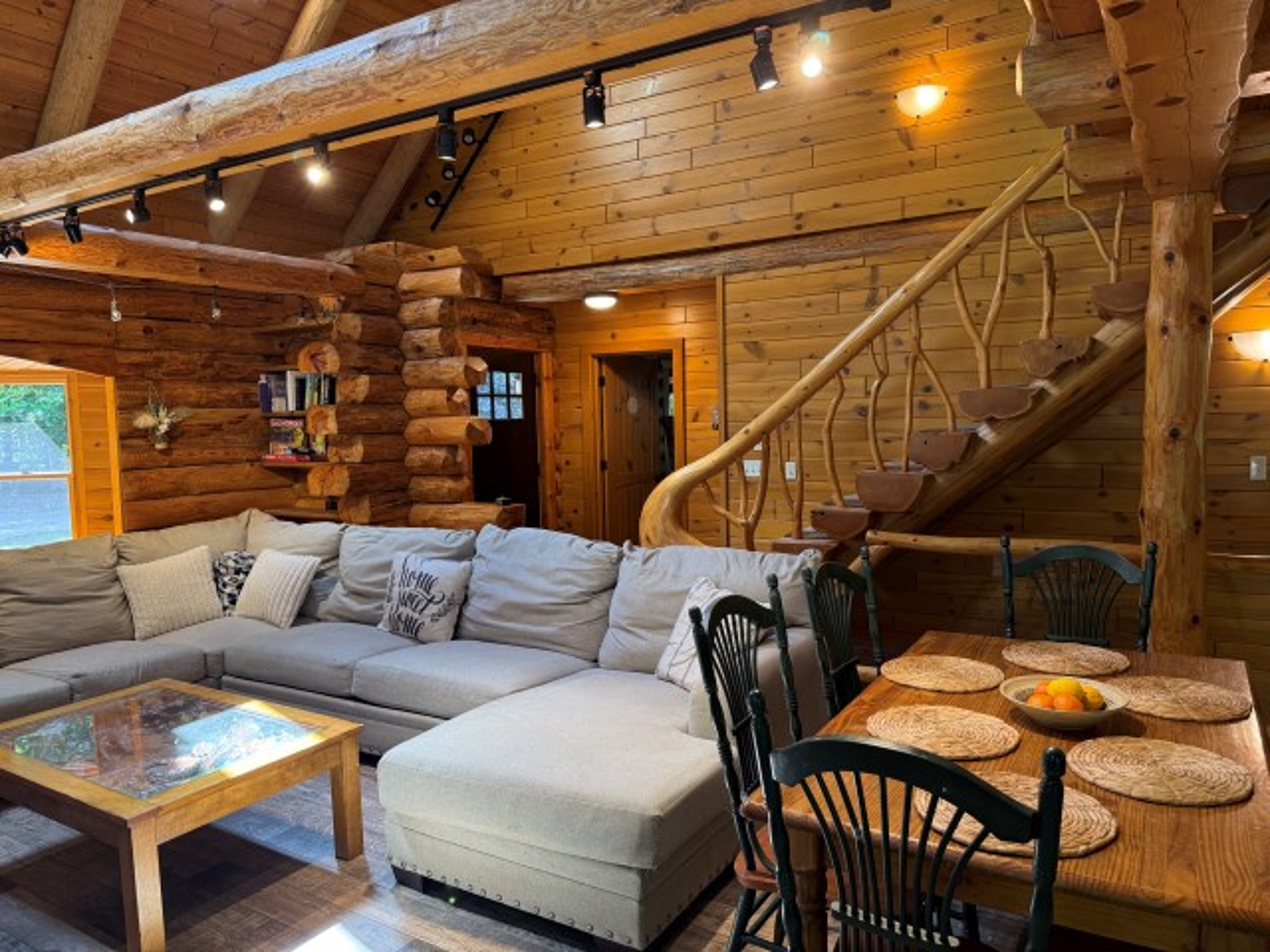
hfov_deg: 71.6
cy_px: 476
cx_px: 635
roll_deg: +1.1
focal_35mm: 24
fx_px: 881
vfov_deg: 56.8
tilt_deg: -4.2
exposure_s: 1/60
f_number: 1.78
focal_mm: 6.76
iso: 160
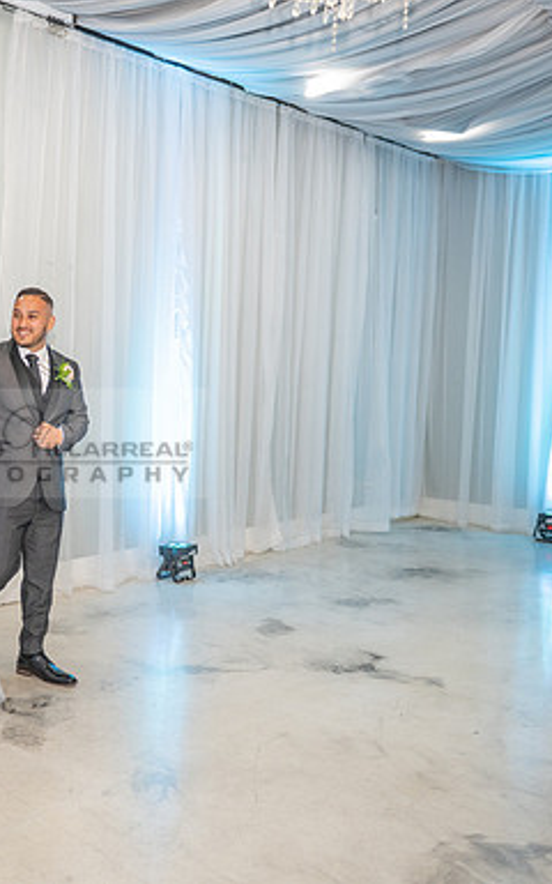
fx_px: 891
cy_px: 443
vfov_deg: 52.7
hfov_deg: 32.0
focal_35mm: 37
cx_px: 14
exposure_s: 1/160
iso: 800
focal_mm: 24
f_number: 3.2
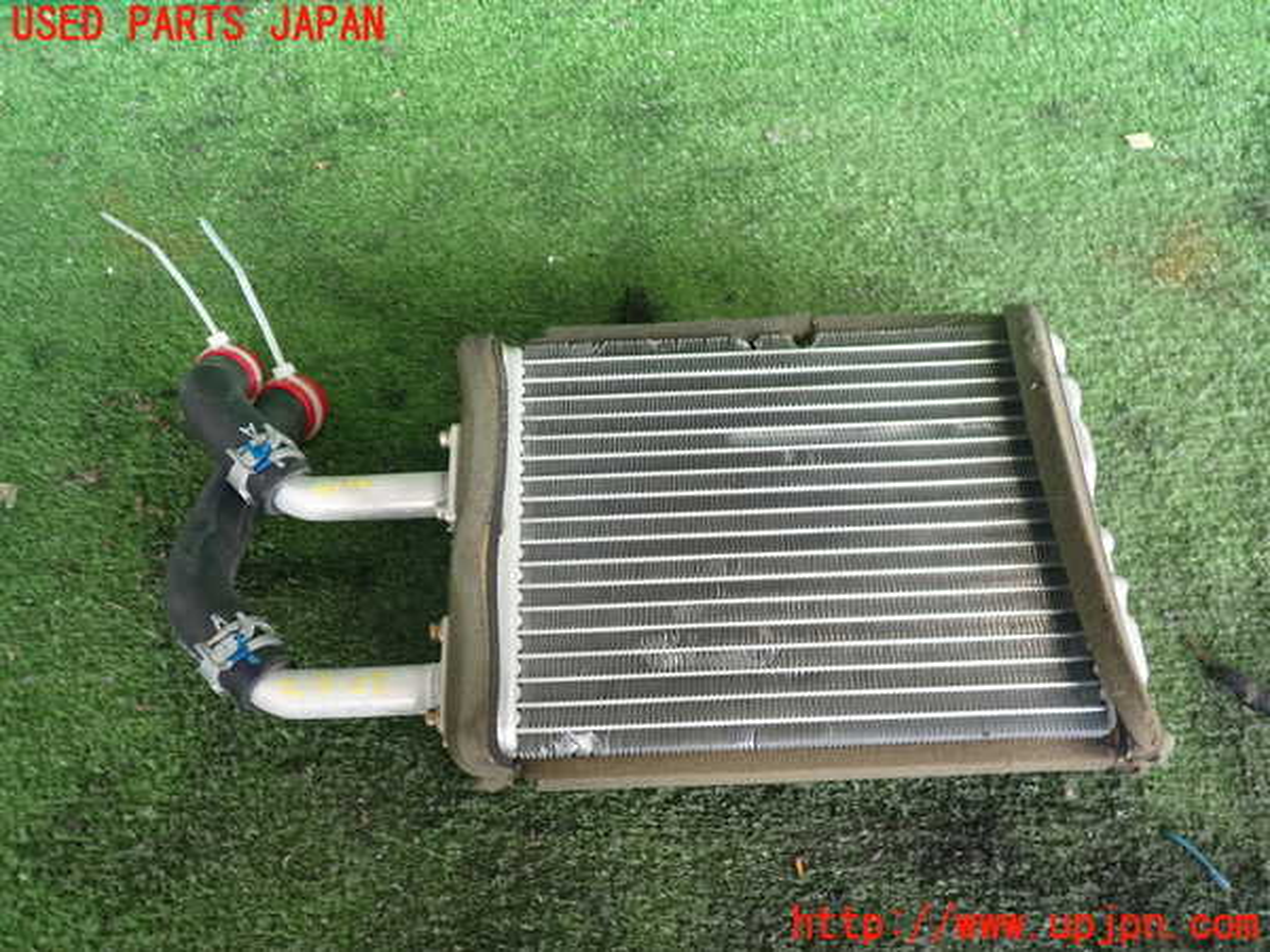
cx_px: 635
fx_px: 1101
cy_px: 476
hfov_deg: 60.0
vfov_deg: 46.8
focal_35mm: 30
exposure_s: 1/60
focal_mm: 5.4
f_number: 2.3
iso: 200
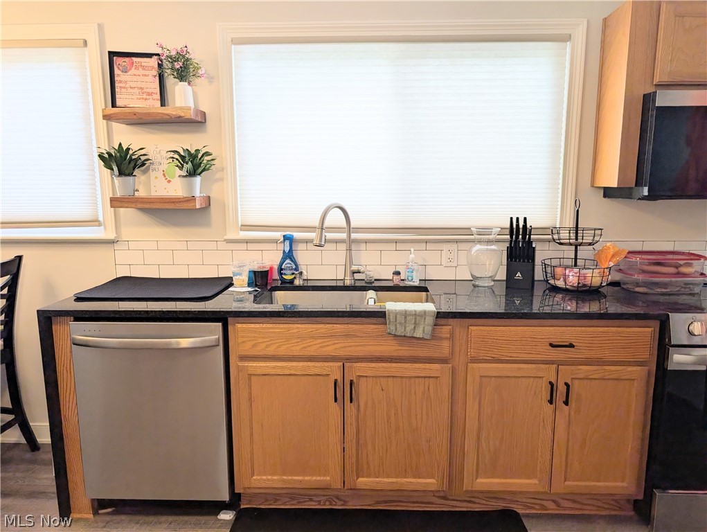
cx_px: 354
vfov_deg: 56.9
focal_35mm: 24
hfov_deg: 71.5
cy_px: 266
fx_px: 491
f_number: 1.68
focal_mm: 6.9
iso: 45
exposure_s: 1/120
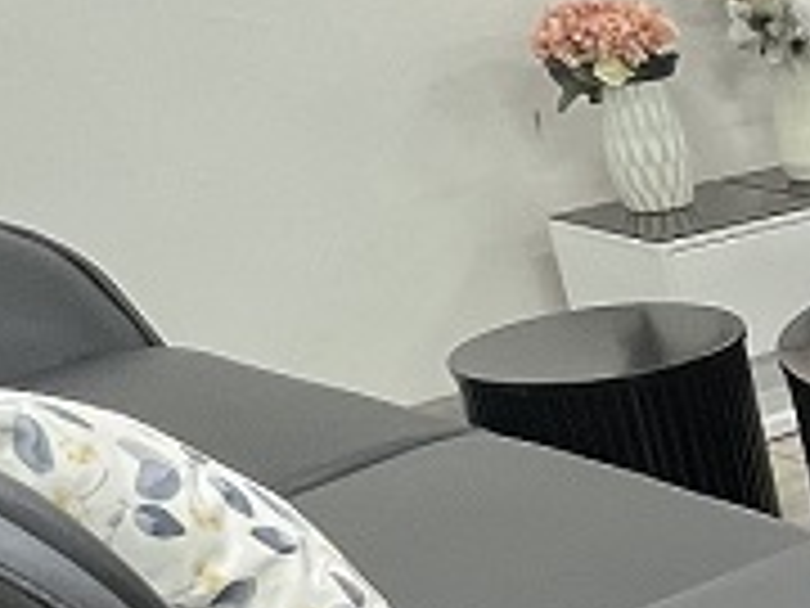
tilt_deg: -26.8
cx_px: 1588
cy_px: 667
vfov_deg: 18.4
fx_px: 1802
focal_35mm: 77
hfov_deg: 18.0
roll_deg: +0.7
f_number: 1.8
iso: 250
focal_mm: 1.57
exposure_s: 1/50
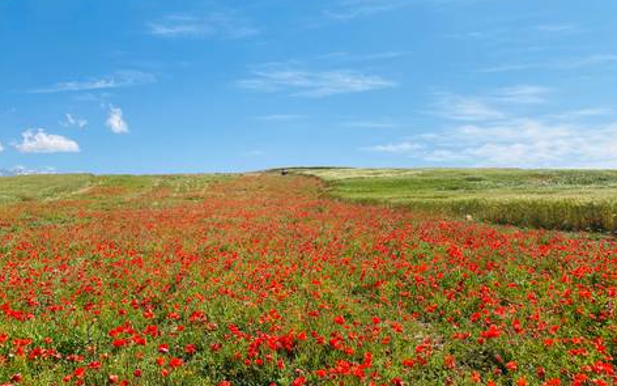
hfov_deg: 66.5
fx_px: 471
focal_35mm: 28
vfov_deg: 44.5
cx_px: 308
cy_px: 182
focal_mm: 4.25
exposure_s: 1/3300
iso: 32
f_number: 1.8
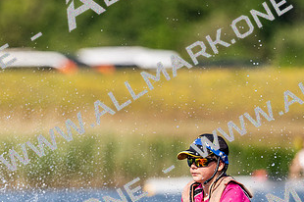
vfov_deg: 1.2
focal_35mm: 1122
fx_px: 9465
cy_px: 175
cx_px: 119
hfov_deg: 1.8
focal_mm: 400
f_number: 4.5
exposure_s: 1/2500
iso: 180
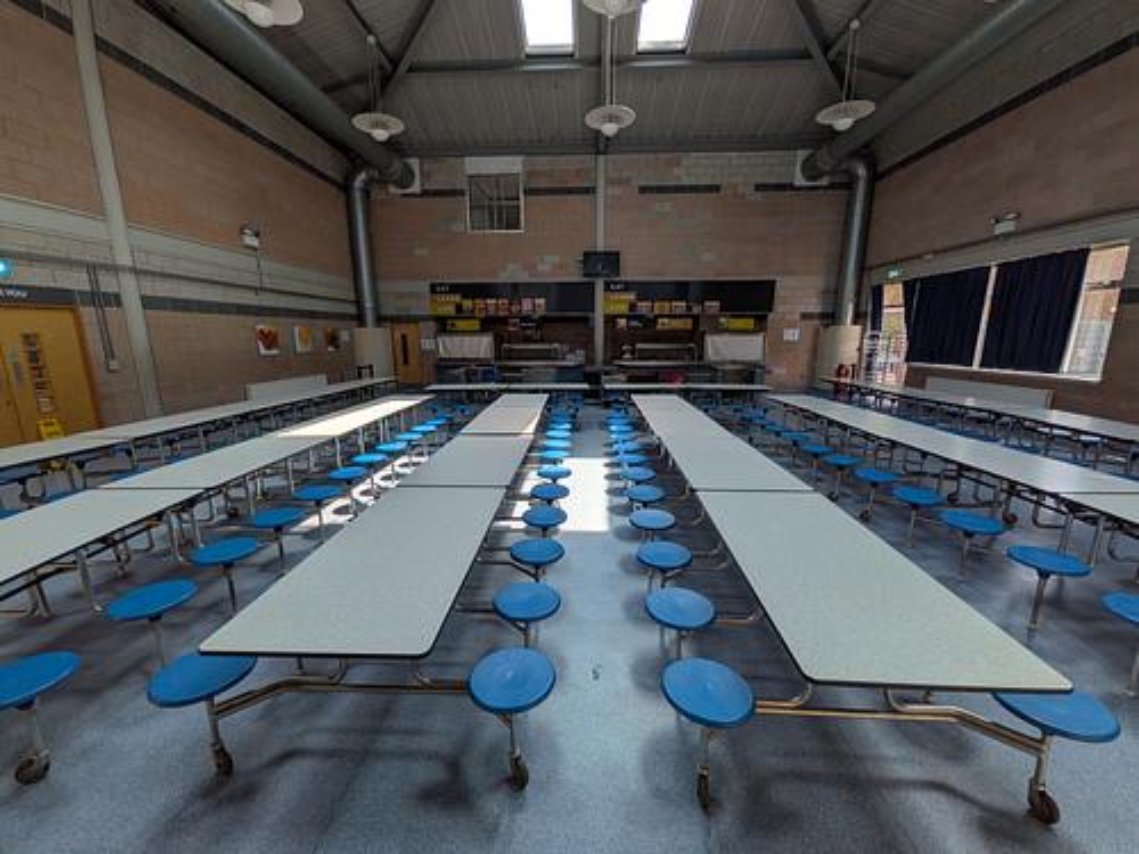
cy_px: 427
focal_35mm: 14
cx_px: 570
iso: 55
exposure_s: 1/340
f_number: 2.2
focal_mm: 1.85
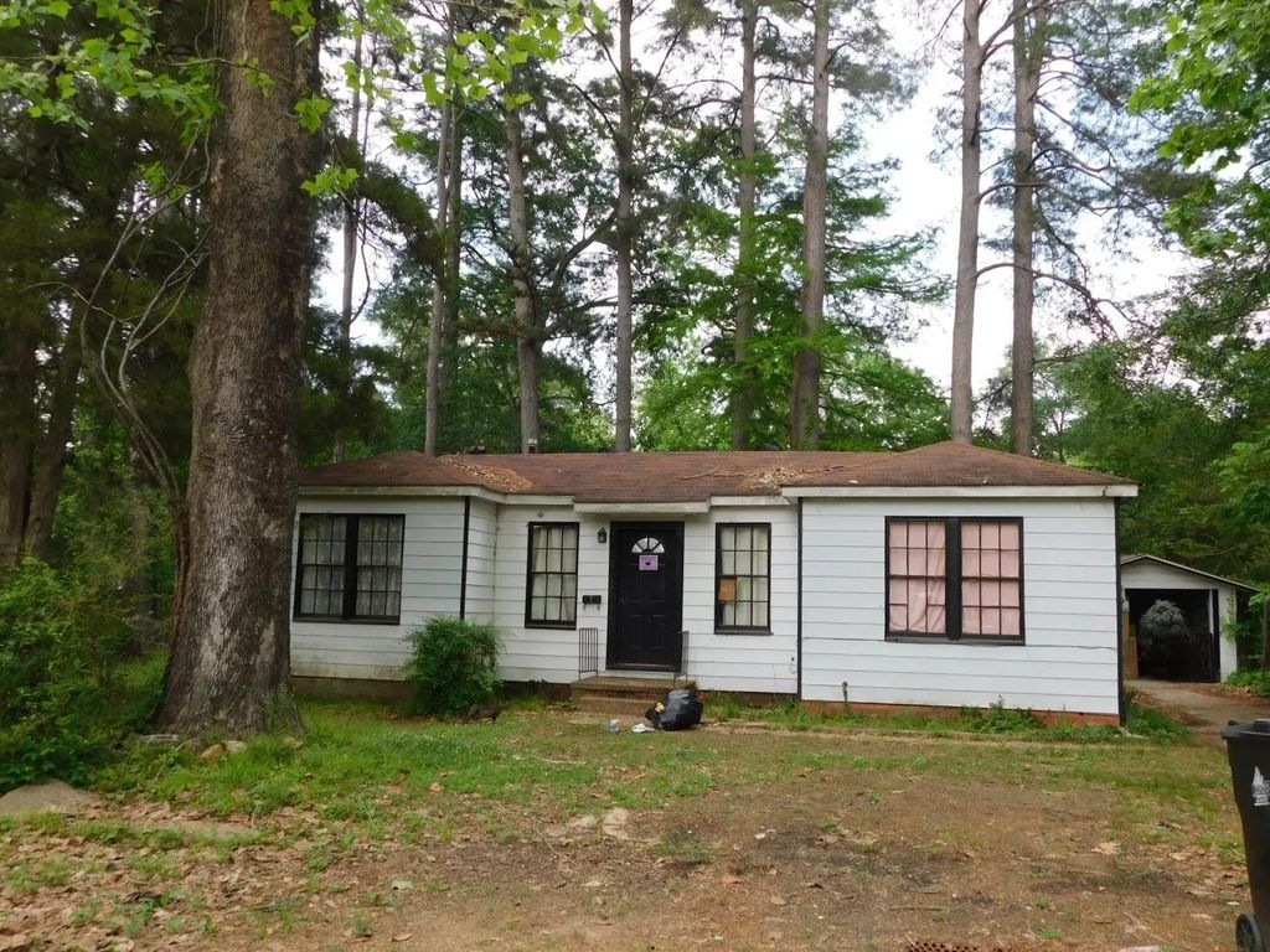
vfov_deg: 46.8
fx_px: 1101
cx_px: 635
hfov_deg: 60.0
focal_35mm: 30
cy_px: 476
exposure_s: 1/200
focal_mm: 5.3
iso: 125
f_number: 3.2
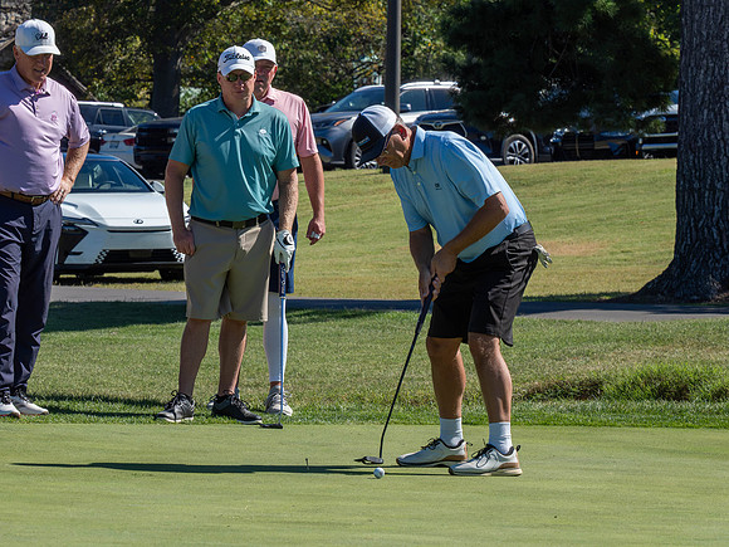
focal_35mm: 281
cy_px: 316
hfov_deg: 7.0
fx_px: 5918
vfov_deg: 5.3
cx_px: 461
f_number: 8
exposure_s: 1/2000
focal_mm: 111
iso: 1000
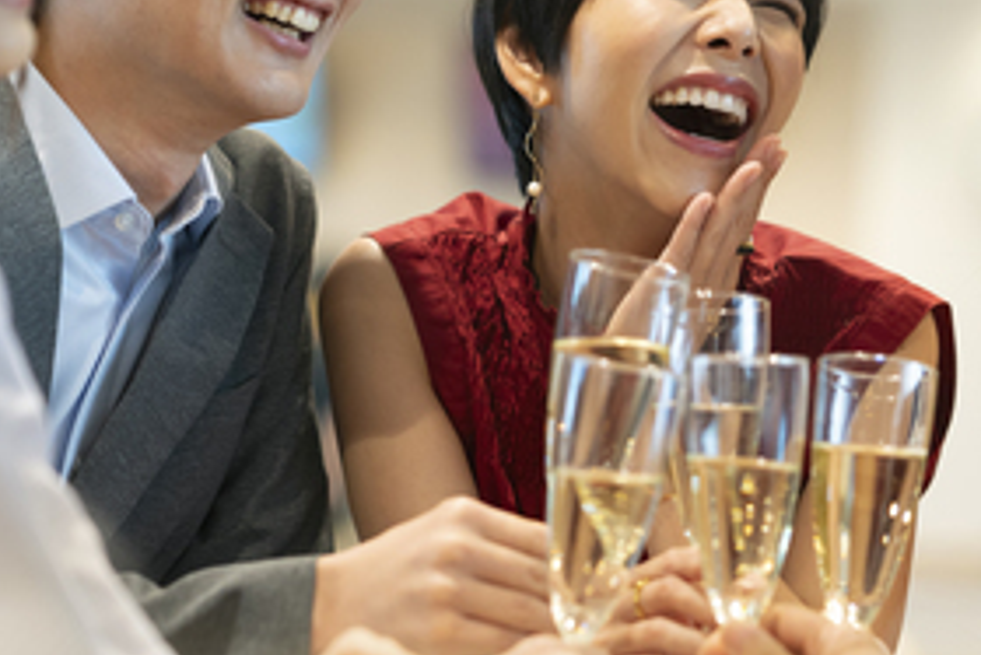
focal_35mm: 194
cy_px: 200
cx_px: 785
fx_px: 5289
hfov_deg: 10.6
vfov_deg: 7.1
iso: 640
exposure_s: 1/250
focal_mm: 85
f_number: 2
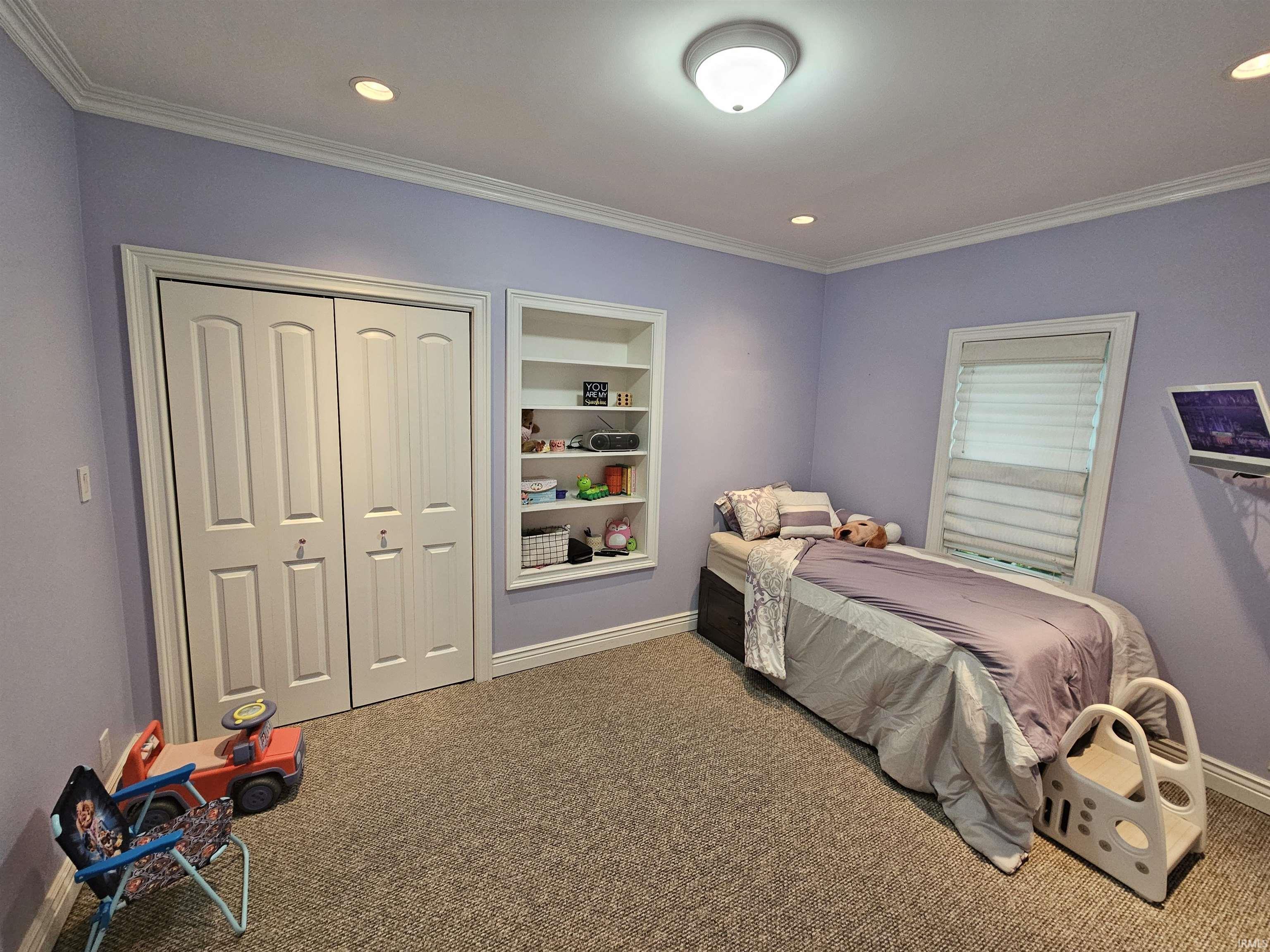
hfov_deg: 106.2
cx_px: 635
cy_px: 476
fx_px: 477
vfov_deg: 89.9
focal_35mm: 13
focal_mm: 2.2
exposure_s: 1/60
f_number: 2.2
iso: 320
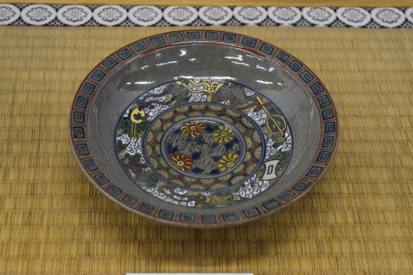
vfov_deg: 16.5
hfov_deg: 24.6
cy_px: 138
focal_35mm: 82
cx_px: 206
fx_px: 946
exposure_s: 1/60
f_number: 4.5
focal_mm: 55
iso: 1250
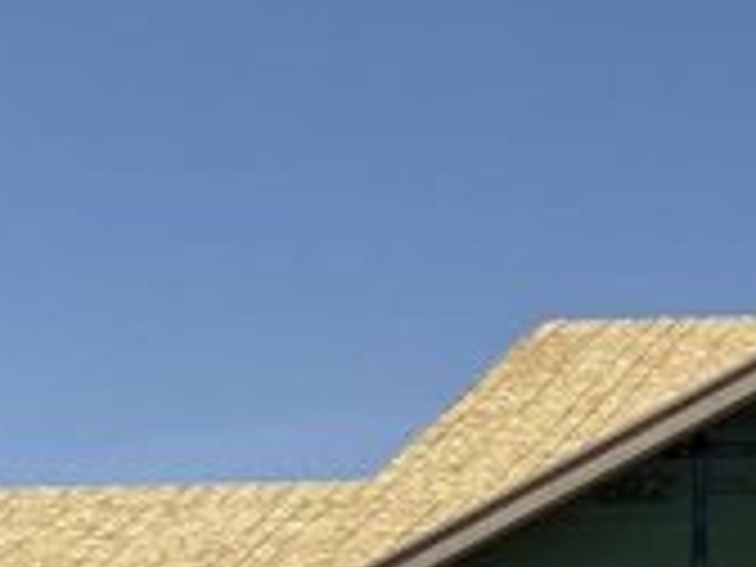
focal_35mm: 146
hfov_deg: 12.9
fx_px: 3189
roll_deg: +0.3
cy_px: 711
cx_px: 1084
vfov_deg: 10.0
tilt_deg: +5.0
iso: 80
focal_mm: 6.76
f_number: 1.78
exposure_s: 1/5814
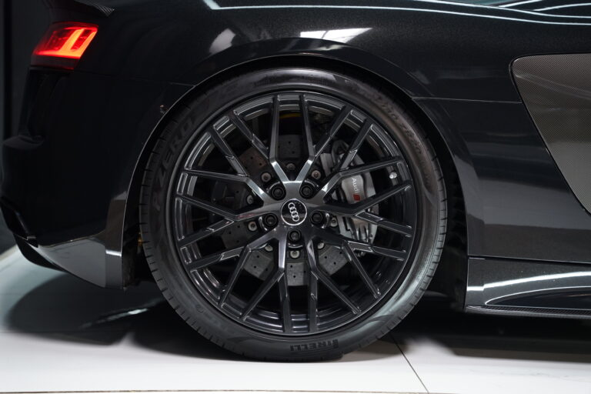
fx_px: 1149
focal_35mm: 70
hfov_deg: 28.8
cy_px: 197
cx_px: 296
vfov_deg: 19.5
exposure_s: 1/80
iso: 1250
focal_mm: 70
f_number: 3.2
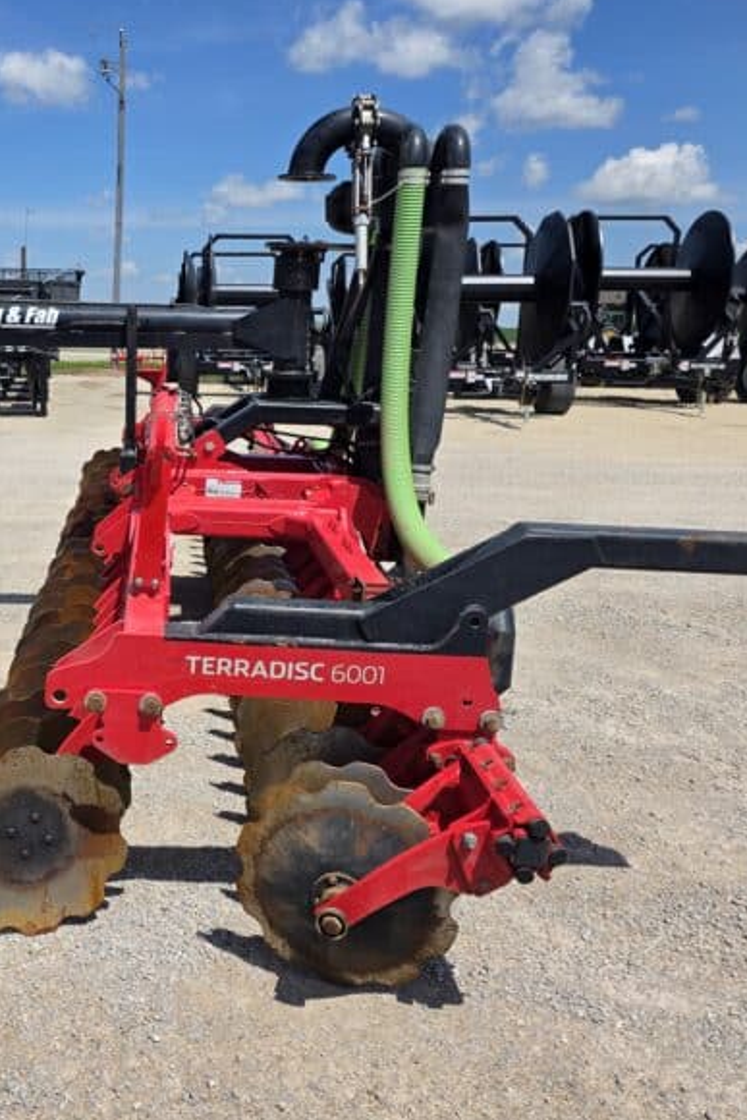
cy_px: 570
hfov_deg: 38.1
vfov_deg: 57.2
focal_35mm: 33
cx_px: 120
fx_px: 1026
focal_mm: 6.3
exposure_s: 1/7944
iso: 80
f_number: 1.7
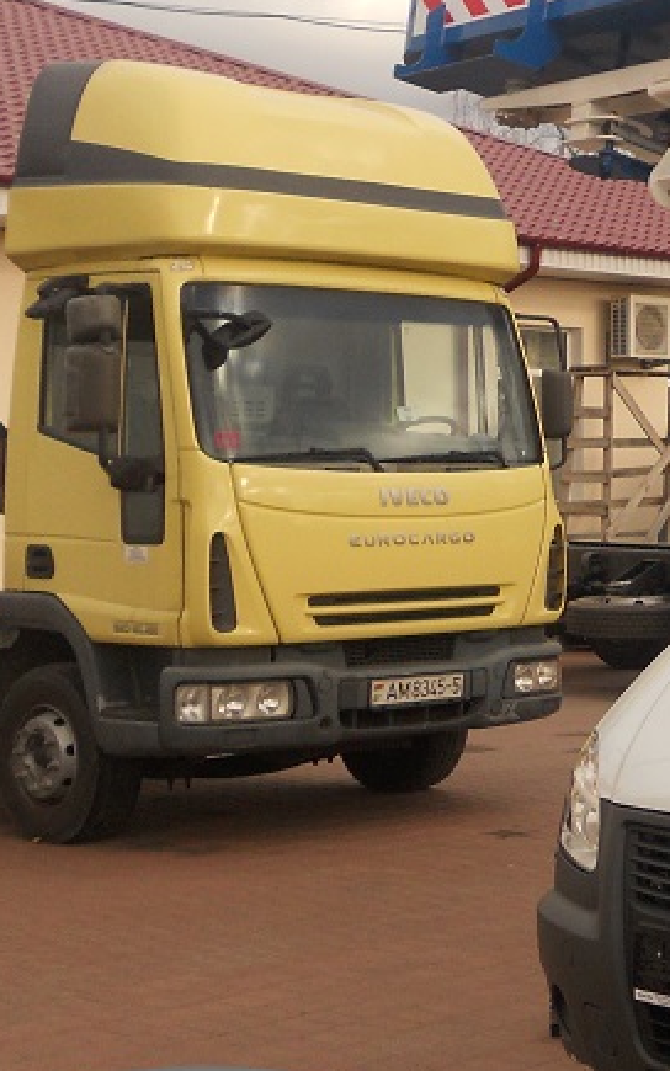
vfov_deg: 26.4
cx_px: 1047
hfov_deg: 15.3
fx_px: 2278
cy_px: 470
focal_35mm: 78
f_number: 3.5
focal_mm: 5.8
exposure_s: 1/400
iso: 100
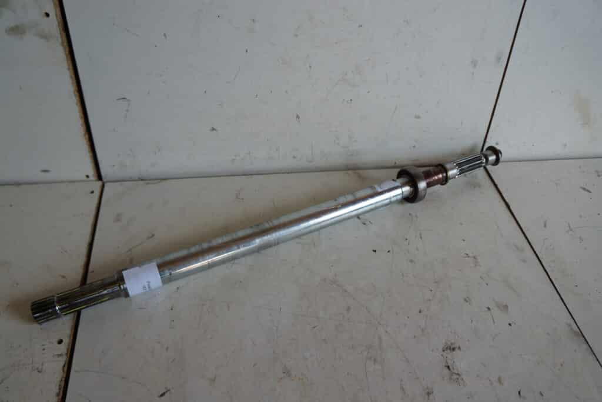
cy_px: 201
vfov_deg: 47.9
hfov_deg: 67.4
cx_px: 301
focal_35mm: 27
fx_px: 452
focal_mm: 18
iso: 100
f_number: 4
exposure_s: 1/60
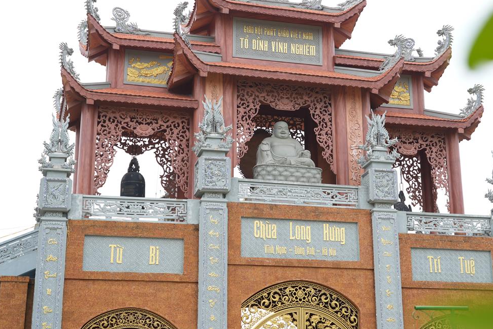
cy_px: 126
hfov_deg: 31.8
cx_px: 292
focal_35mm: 63
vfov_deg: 21.5
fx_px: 863
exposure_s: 1/200
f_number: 5
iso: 100
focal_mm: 51
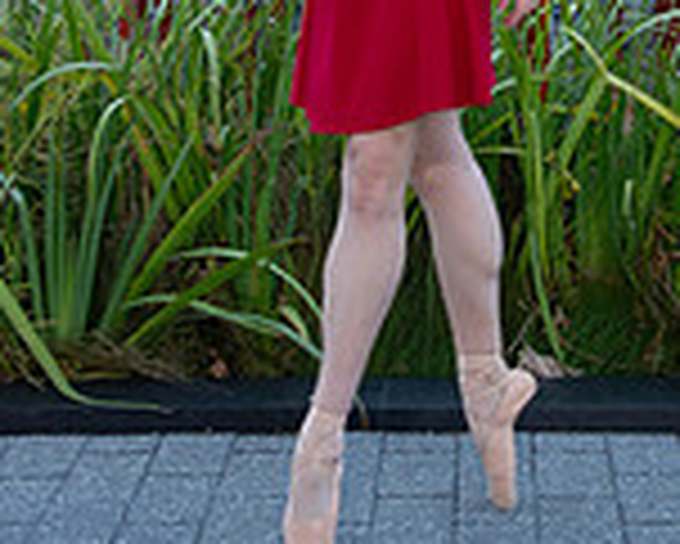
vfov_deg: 11.9
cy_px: -214
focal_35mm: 125
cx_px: 455
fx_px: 2517
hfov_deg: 15.4
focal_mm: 34
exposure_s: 1/400
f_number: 4
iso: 200
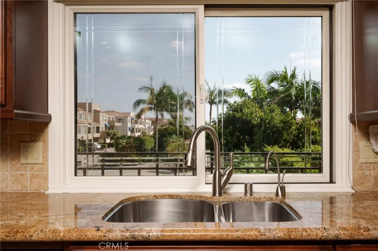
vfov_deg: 44.9
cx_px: 189
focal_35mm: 29
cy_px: 126
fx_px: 304
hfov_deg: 63.7
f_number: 11
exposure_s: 1/200
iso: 250
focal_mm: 29
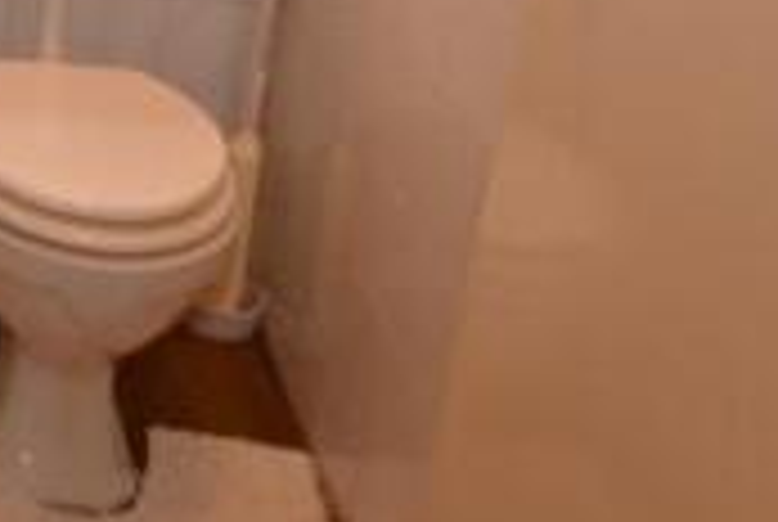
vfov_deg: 18.6
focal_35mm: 68
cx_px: -470
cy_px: -169
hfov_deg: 22.6
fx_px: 1472
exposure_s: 1/60
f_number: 3.8
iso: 900
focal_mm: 12
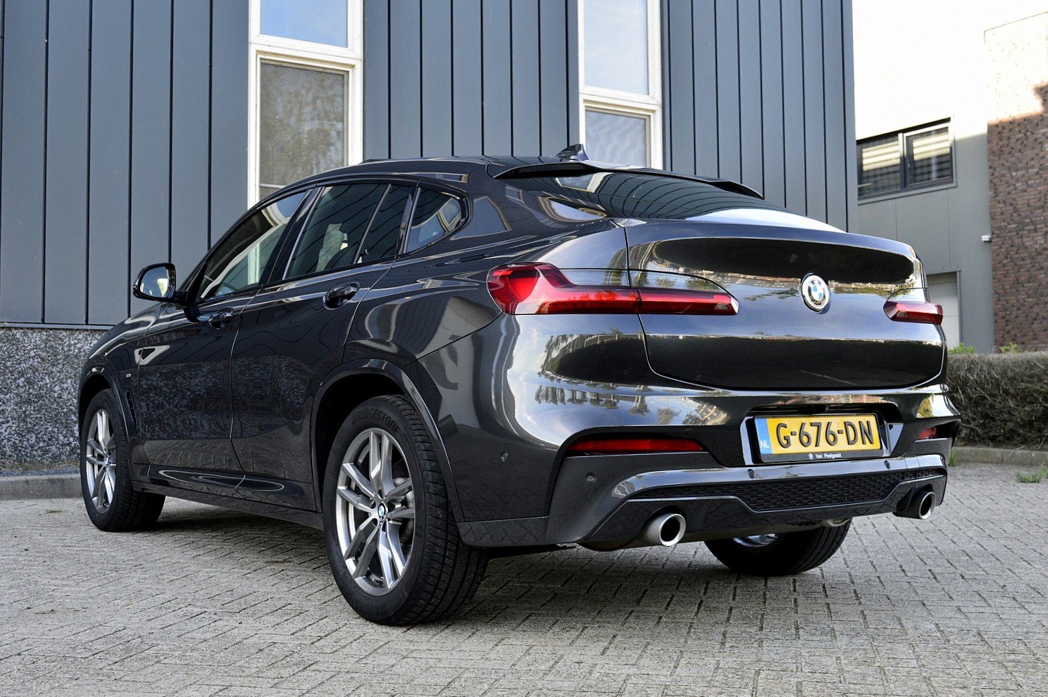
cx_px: 524
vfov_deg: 31.8
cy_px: 348
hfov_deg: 46.4
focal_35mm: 42
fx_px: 1222
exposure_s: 1/100
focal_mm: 28
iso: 400
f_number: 9
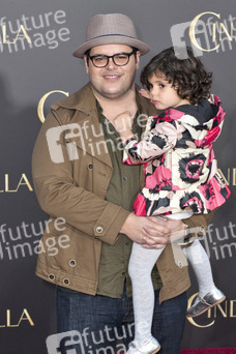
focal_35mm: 82
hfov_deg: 16.6
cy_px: 190
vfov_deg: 24.8
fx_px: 806
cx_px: 130
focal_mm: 70
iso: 400
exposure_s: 1/400
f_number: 4
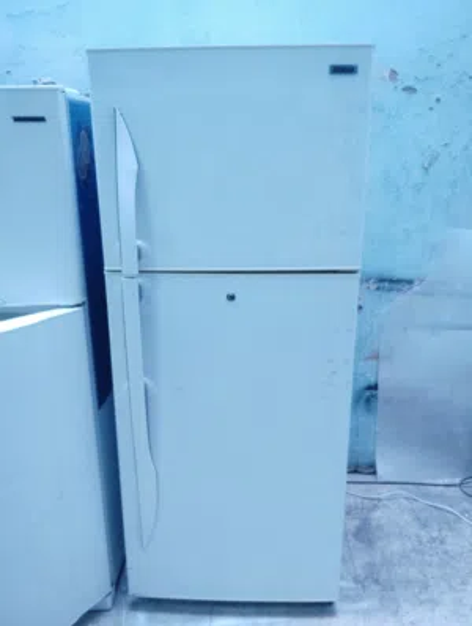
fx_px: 526
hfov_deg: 48.4
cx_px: 236
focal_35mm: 29
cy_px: 313
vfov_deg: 61.6
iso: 606
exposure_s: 1/33.3
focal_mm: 4.25
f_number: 1.8
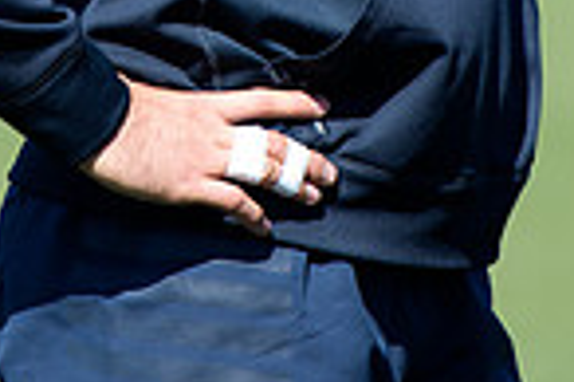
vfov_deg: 1.3
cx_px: 263
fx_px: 17105
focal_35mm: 1074
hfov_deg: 1.9
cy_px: -349
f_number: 4
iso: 250
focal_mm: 270
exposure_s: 1/800
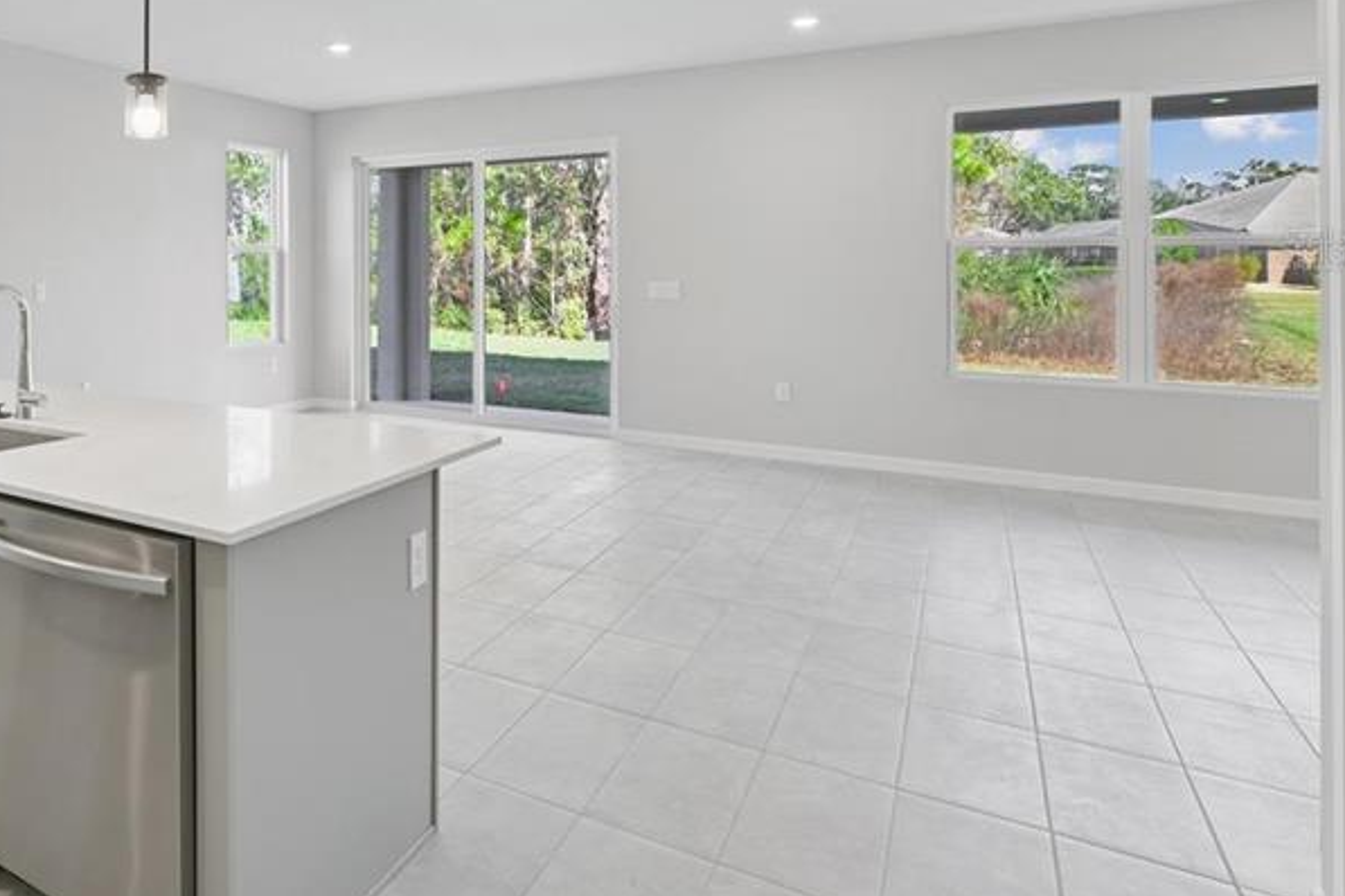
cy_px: 250
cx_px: 261
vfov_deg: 51.4
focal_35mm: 24
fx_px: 897
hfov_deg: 66.6
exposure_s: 1/6
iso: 100
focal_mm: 14
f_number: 9
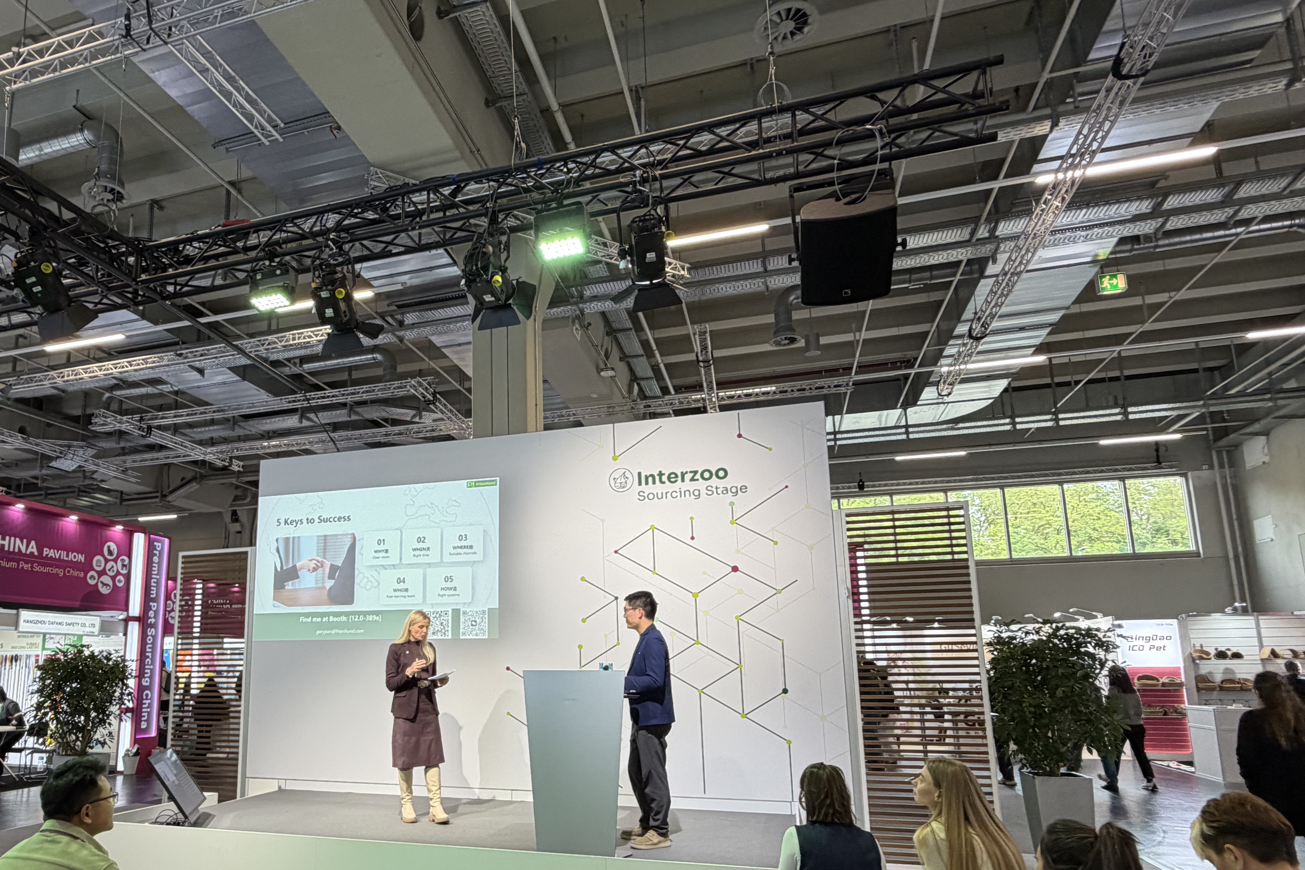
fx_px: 834
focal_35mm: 23
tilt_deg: +10.9
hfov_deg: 75.0
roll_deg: +1.0
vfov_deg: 54.6
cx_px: 502
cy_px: 530
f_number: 2.2
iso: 125
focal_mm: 2.22
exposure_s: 1/98
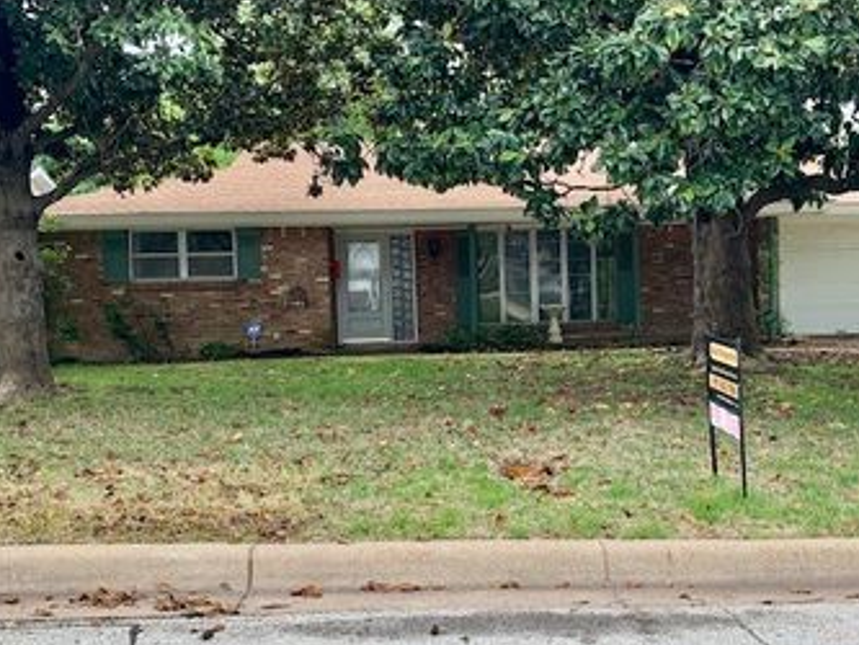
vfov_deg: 36.8
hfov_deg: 47.6
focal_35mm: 39
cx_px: 513
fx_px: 968
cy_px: 332
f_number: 1.8
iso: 25
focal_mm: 4.25
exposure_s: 1/651
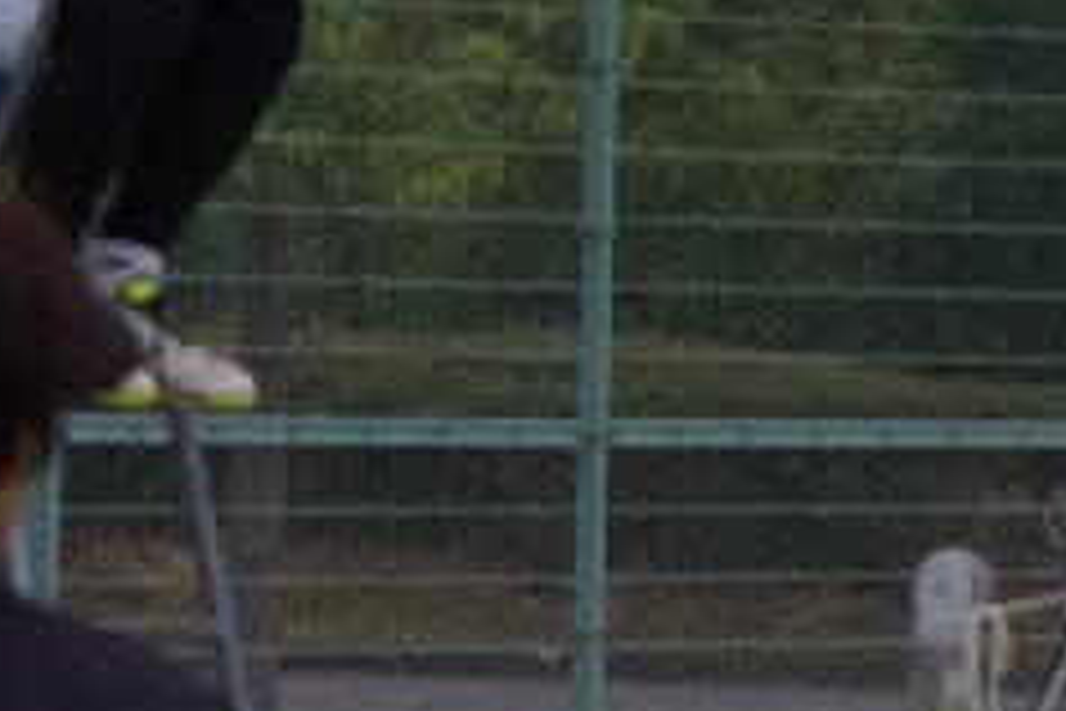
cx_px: 2870
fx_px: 19660
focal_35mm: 664
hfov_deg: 3.1
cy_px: 140
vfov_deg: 2.1
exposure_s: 1/3200
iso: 1600
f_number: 8
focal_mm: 70
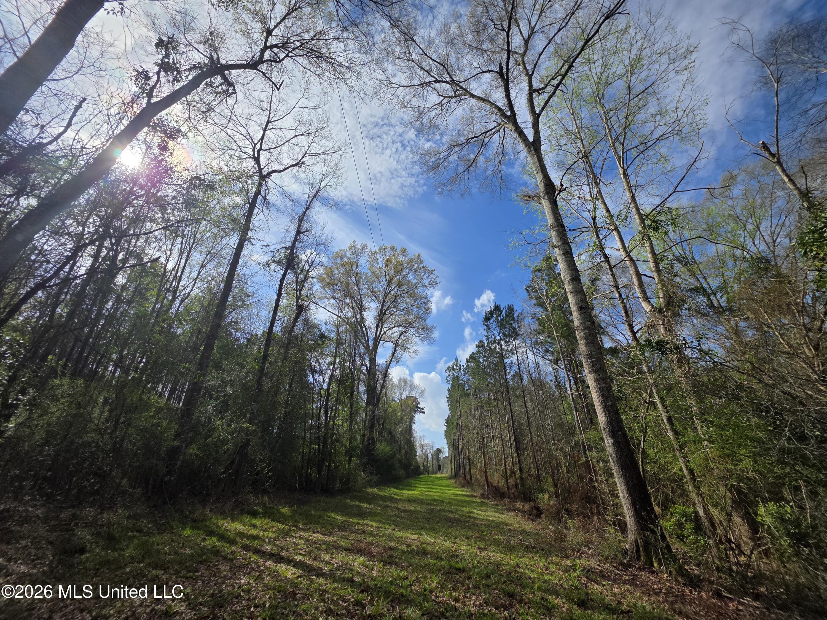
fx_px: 311
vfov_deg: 89.9
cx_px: 414
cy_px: 310
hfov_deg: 106.2
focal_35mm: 13
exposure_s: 1/3953
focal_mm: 2.2
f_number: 1.9
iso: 40
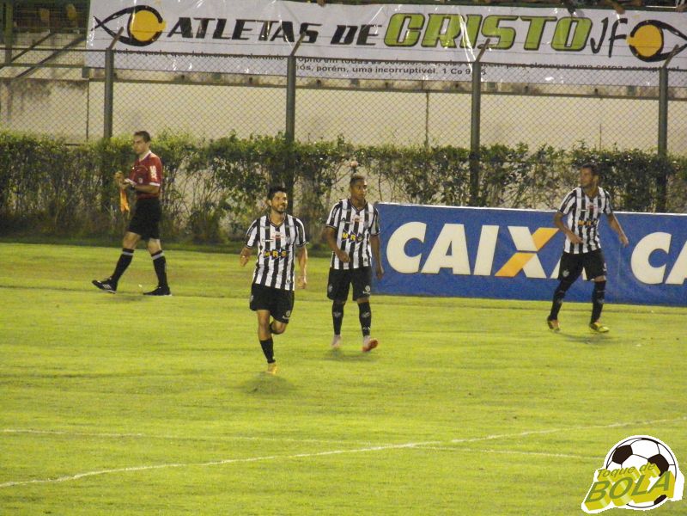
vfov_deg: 3.2
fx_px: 9229
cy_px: 258
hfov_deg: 4.3
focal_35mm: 465
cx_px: 344
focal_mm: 83.4
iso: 3200
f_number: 4.5
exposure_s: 1/160
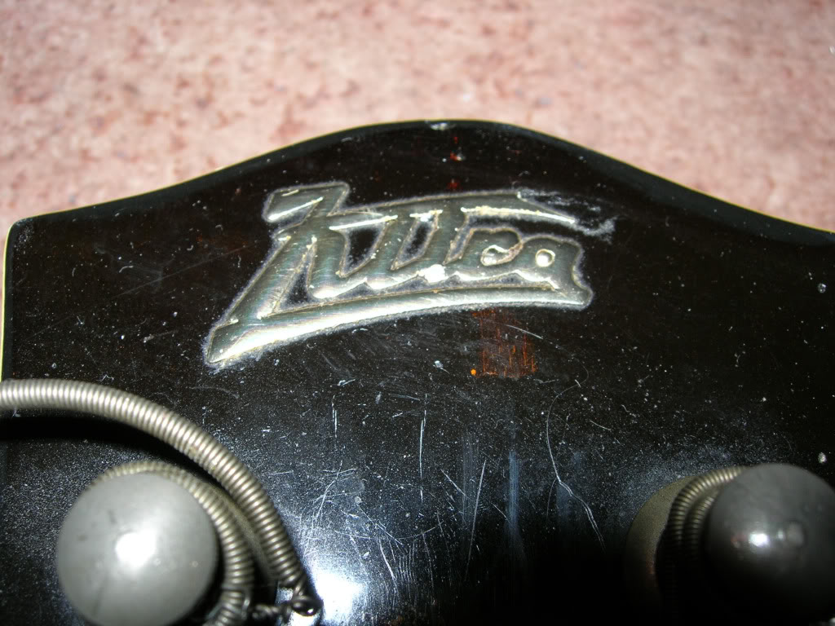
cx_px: 418
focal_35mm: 38
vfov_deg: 37.7
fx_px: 917
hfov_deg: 49.0
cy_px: 313
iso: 64
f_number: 4.8
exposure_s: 1/60
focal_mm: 7.8
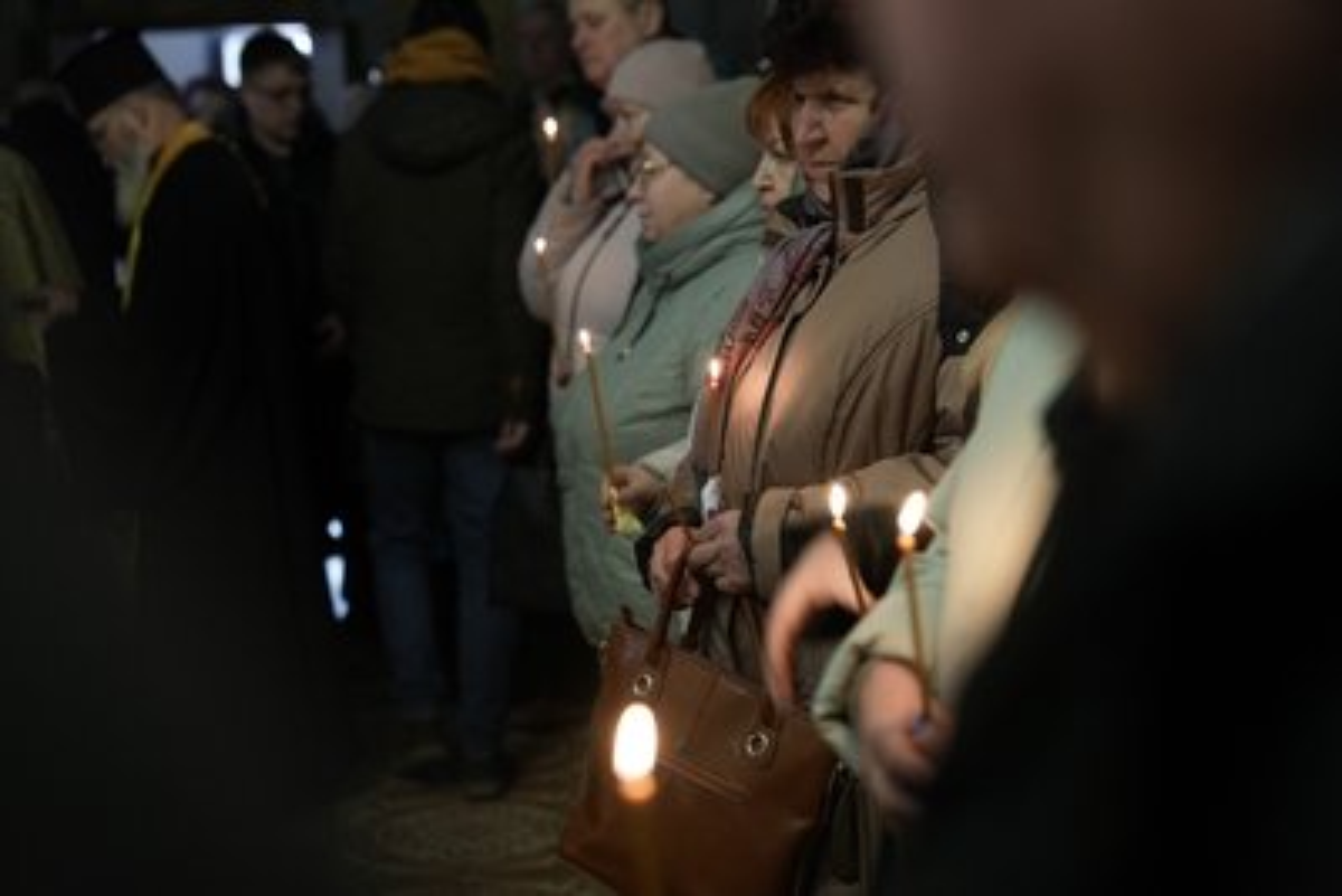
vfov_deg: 20.9
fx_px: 2424
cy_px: 448
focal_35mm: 65
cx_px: 671
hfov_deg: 30.9
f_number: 2.8
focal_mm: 65
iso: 1250
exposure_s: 1/50
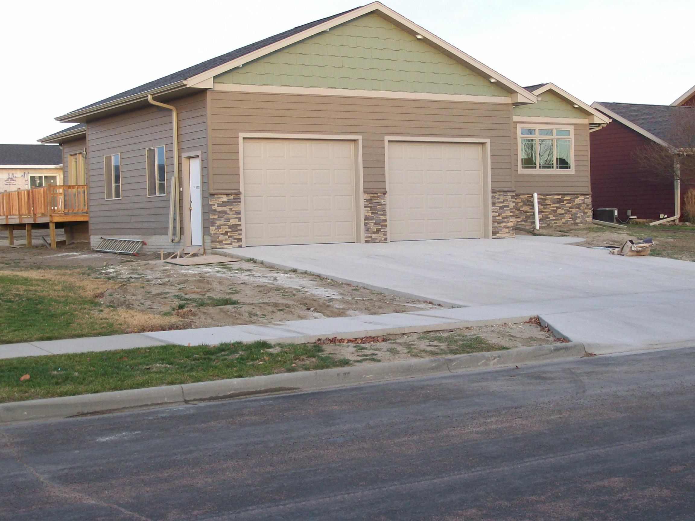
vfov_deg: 26.1
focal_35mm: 56
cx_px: 348
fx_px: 1124
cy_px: 260
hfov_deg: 34.3
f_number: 3.4
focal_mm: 9.4
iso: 80
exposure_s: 1/95
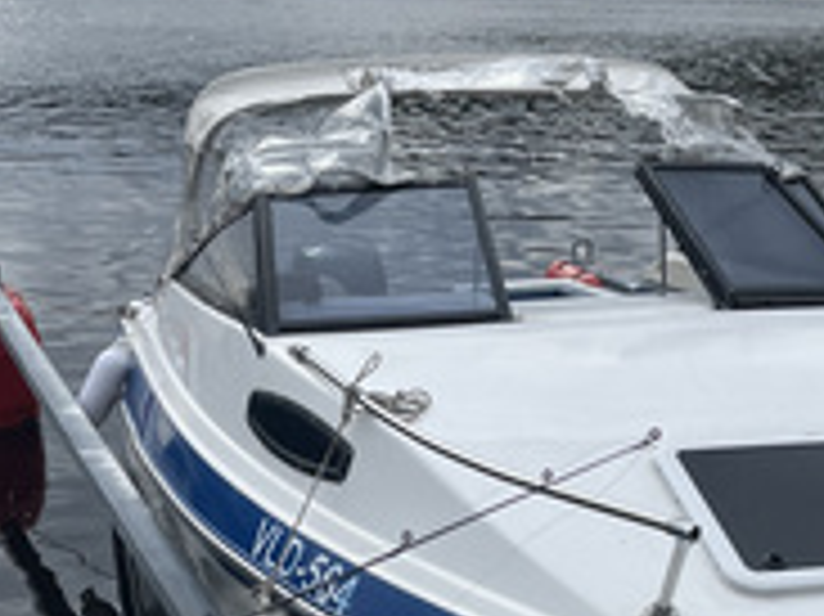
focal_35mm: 71
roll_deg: -0.4
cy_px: 594
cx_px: 317
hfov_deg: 27.3
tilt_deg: -19.9
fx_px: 1689
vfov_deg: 20.2
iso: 50
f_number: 1.6
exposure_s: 1/2688
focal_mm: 5.1
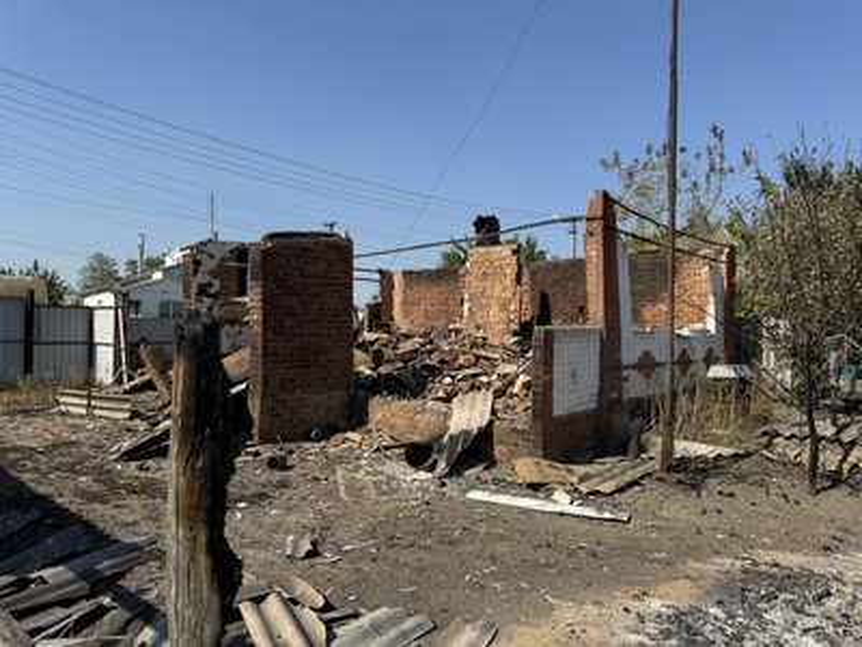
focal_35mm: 24
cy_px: 324
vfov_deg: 56.8
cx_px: 431
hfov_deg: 71.6
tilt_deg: +0.6
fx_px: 598
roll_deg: +0.7
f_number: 1.78
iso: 80
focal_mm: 6.76
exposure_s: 1/4608
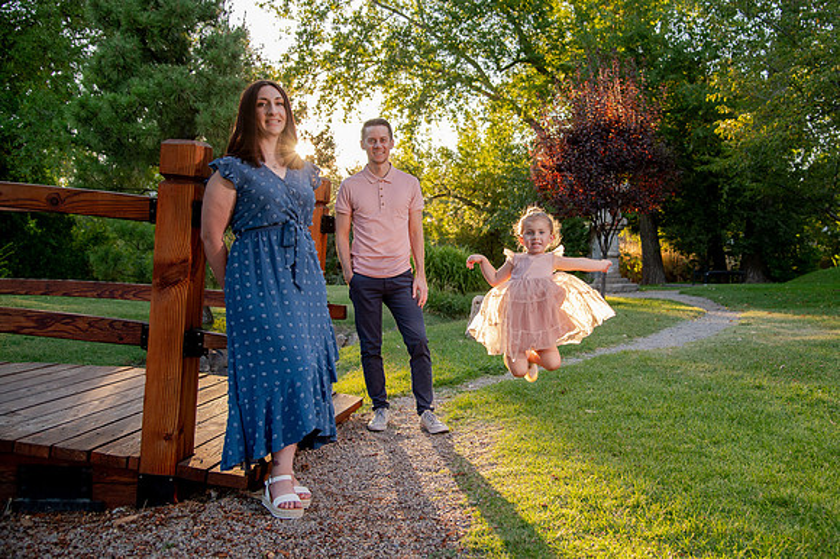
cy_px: 248
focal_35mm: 35
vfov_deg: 37.3
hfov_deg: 53.7
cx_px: 480
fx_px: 827
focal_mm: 31
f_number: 4
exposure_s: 1/400
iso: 640
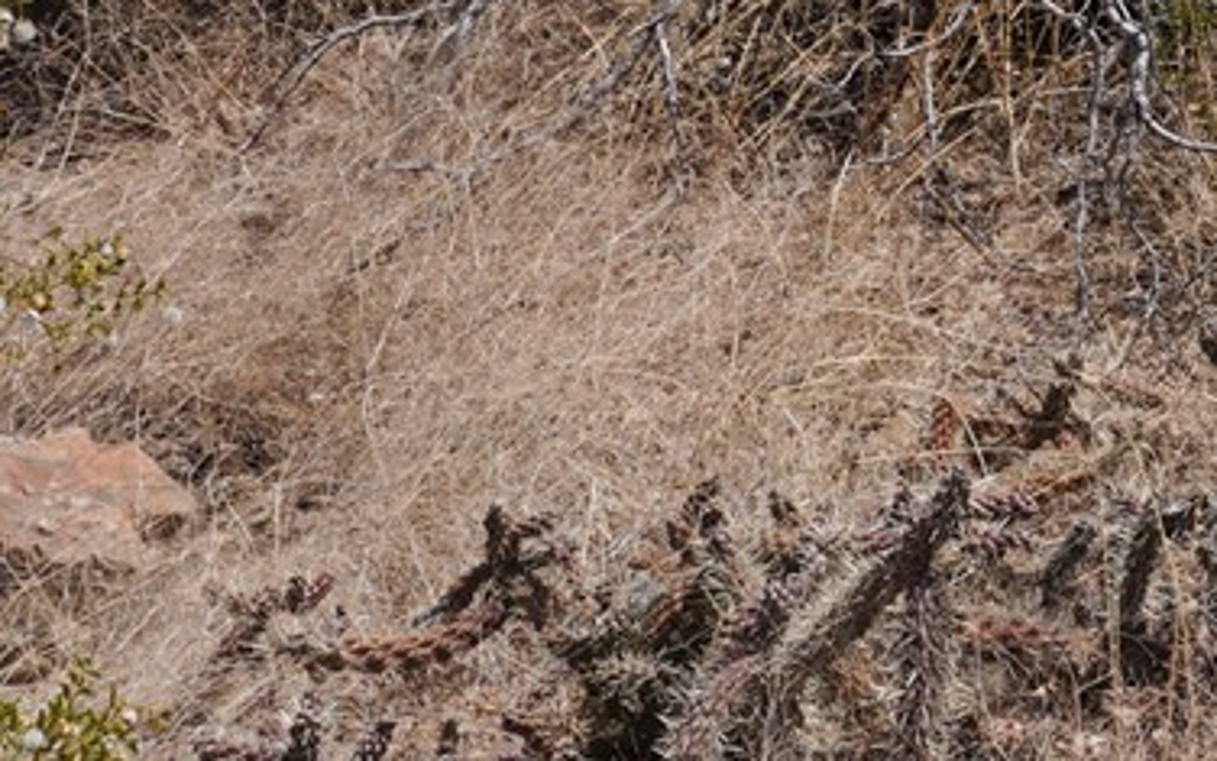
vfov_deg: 7.2
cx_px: 2224
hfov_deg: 11.5
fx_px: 5572
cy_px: -1299
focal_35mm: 168
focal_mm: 31
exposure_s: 1/80
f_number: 20
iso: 100
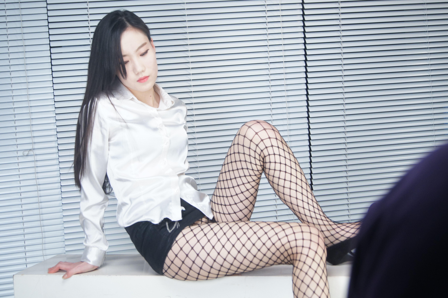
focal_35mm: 60
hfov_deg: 33.4
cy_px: 149
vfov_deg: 22.6
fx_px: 746
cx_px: 224
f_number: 5.6
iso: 800
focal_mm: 40
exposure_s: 1/160
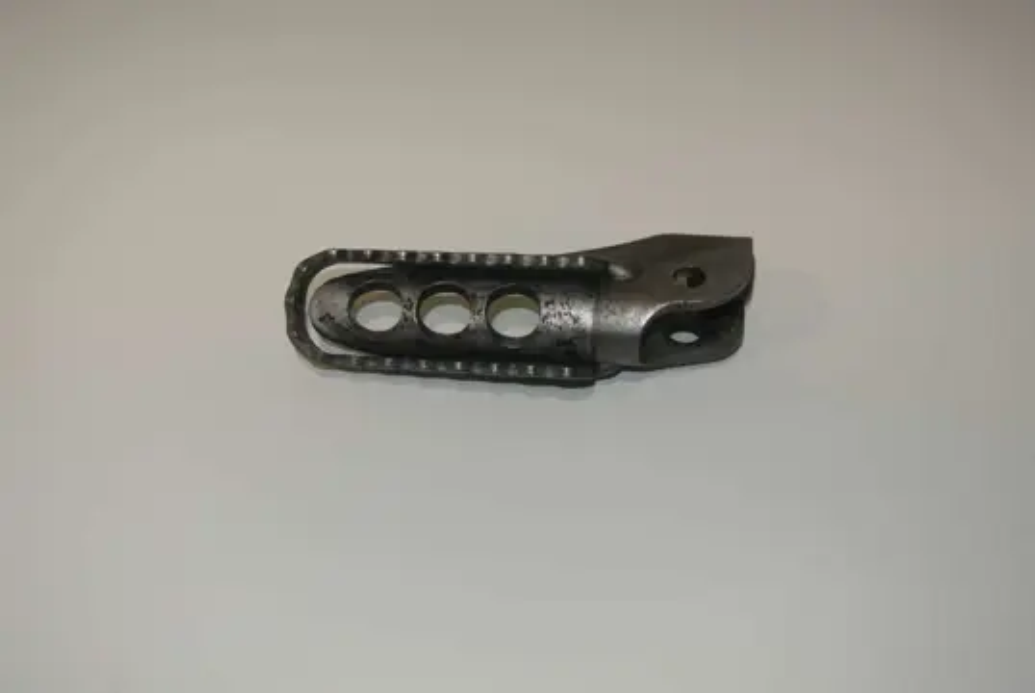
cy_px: 346
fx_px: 1036
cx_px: 518
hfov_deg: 53.1
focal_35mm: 36
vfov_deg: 37.0
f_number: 4.5
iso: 200
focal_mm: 13.6
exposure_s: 1/60
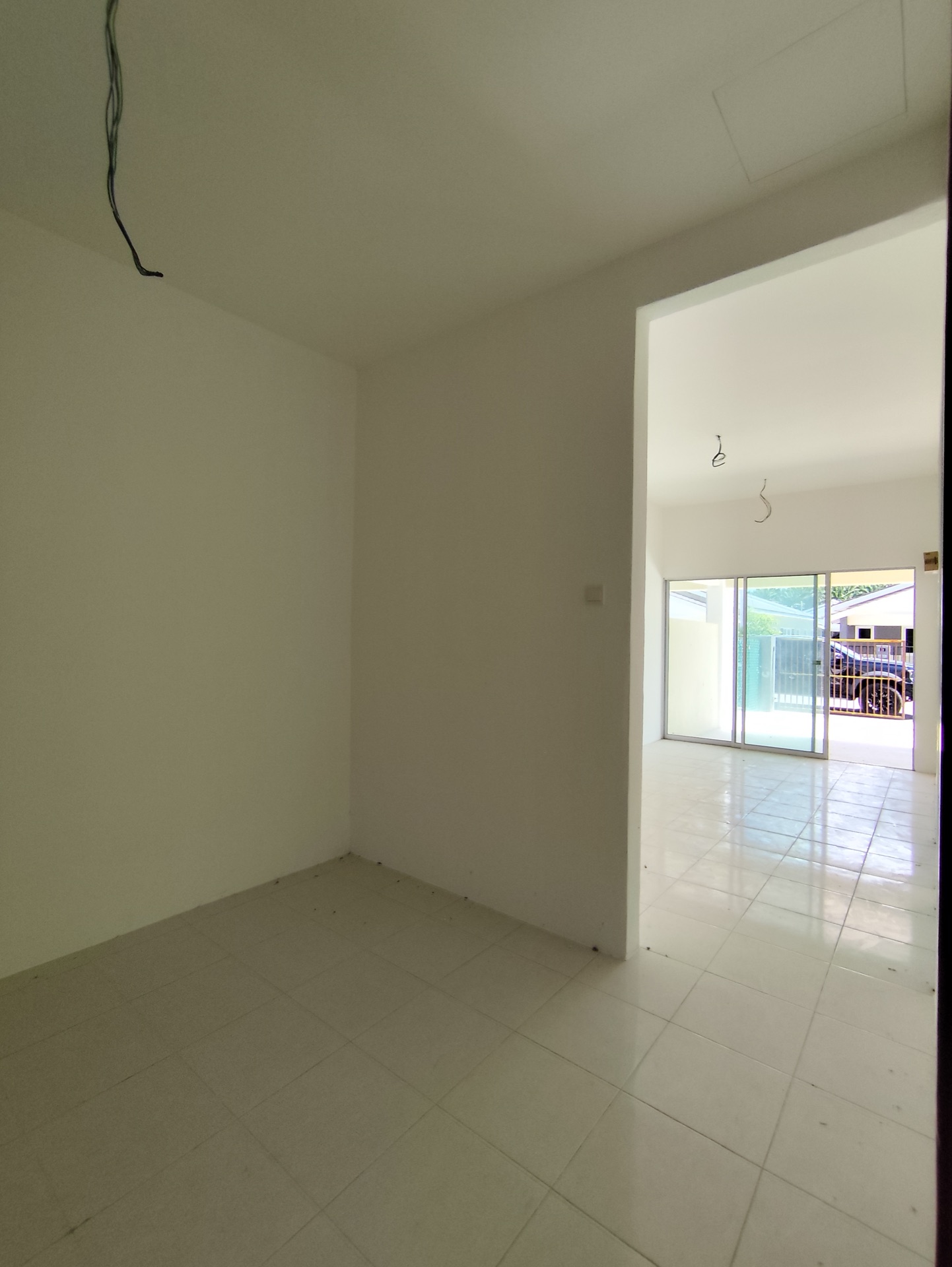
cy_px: 634
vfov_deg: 94.5
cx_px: 476
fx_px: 586
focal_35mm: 16
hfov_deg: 78.2
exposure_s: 1/306
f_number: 2.2
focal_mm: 1.65
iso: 50
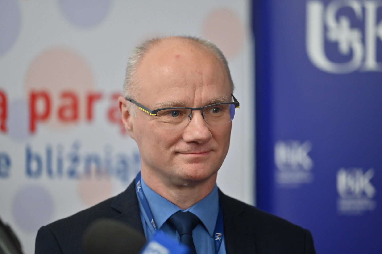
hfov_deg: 11.4
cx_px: 191
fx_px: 1910
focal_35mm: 180
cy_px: 127
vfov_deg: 7.6
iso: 2000
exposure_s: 1/400
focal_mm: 180
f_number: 2.8
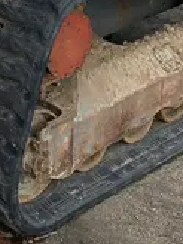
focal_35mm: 116
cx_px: -27
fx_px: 818
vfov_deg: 15.5
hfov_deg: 12.5
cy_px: -130
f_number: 1.8
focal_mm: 4.25
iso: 25
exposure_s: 1/903
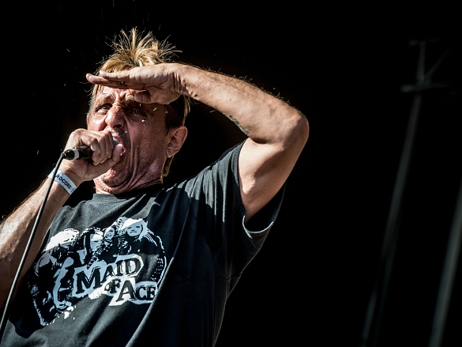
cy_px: 172
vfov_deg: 6.6
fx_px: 3004
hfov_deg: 8.8
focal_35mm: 225
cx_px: 198
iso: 50
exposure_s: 1/125
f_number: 5.6
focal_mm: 190
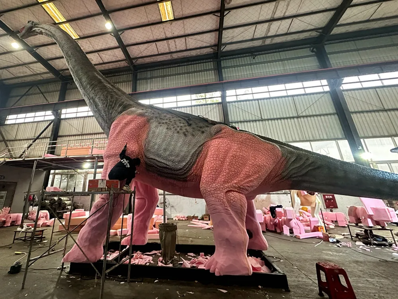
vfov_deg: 85.7
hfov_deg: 102.1
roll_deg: +0.9
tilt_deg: +19.9
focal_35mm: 14
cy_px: 150
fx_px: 161
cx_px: 199
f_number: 2.2
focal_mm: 2.22
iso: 500
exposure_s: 1/50
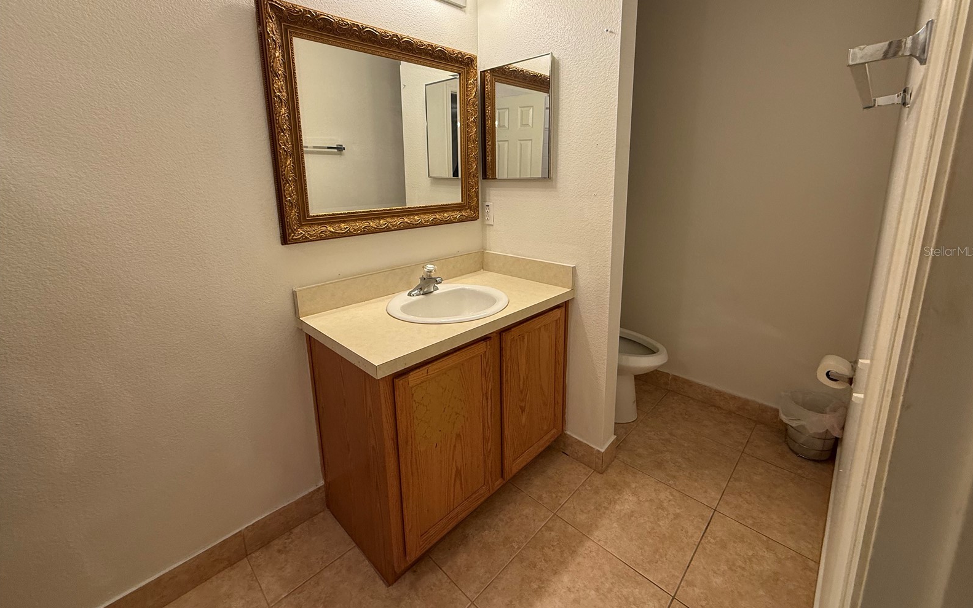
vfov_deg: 74.2
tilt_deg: -10.3
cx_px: 490
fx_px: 398
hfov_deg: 101.5
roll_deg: +1.1
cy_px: 251
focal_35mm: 15
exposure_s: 1/120
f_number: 2.2
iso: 200
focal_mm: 2.22
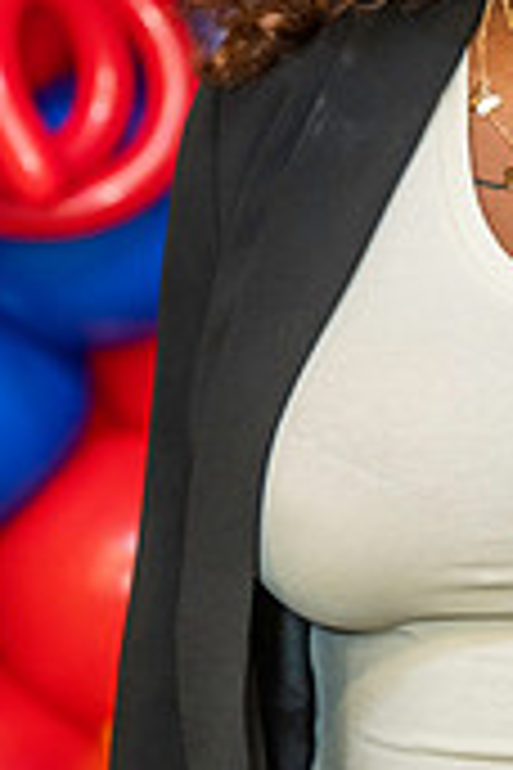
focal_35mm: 184
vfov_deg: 11.1
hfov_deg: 7.4
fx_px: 3933
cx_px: 626
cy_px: 140
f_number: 4
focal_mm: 70
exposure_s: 1/160
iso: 2000
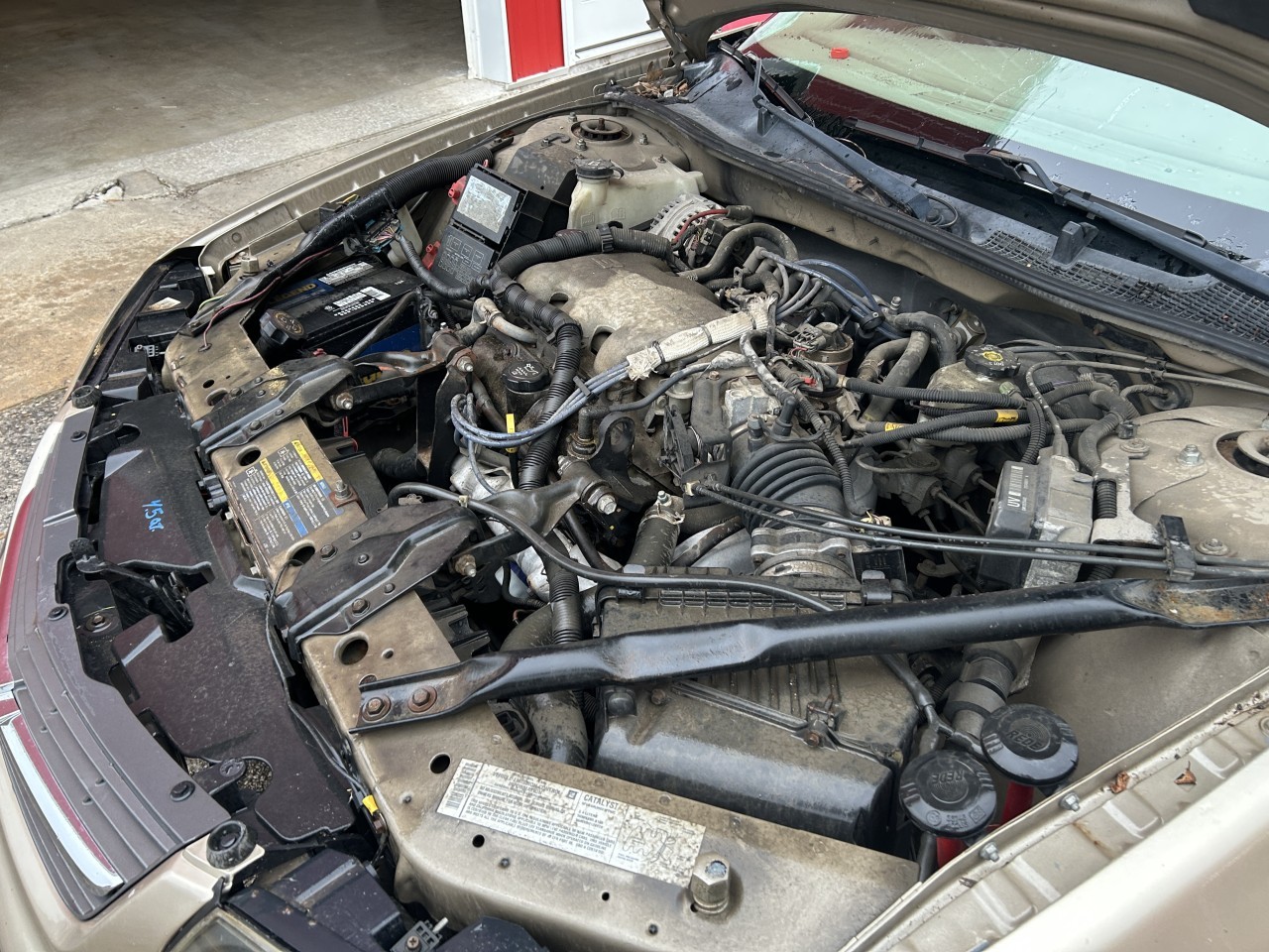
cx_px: 634
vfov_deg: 53.1
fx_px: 953
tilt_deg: -38.8
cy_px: 476
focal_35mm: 26
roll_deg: +1.4
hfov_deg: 67.3
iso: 80
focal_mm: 5.7
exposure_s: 1/121
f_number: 1.5
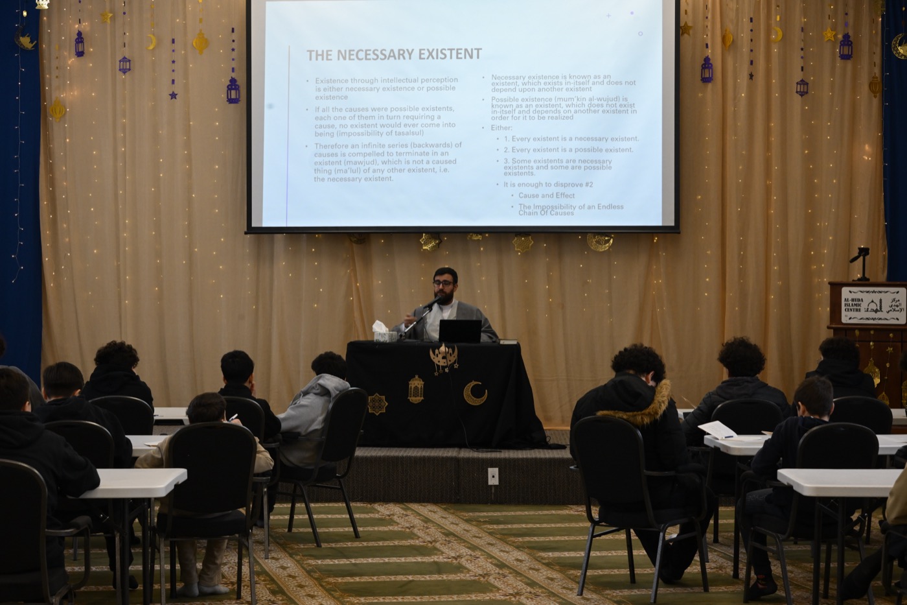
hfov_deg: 23.9
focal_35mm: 85
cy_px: 302
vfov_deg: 16.1
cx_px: 454
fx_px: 2141
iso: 2200
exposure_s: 1/80
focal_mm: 85
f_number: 11
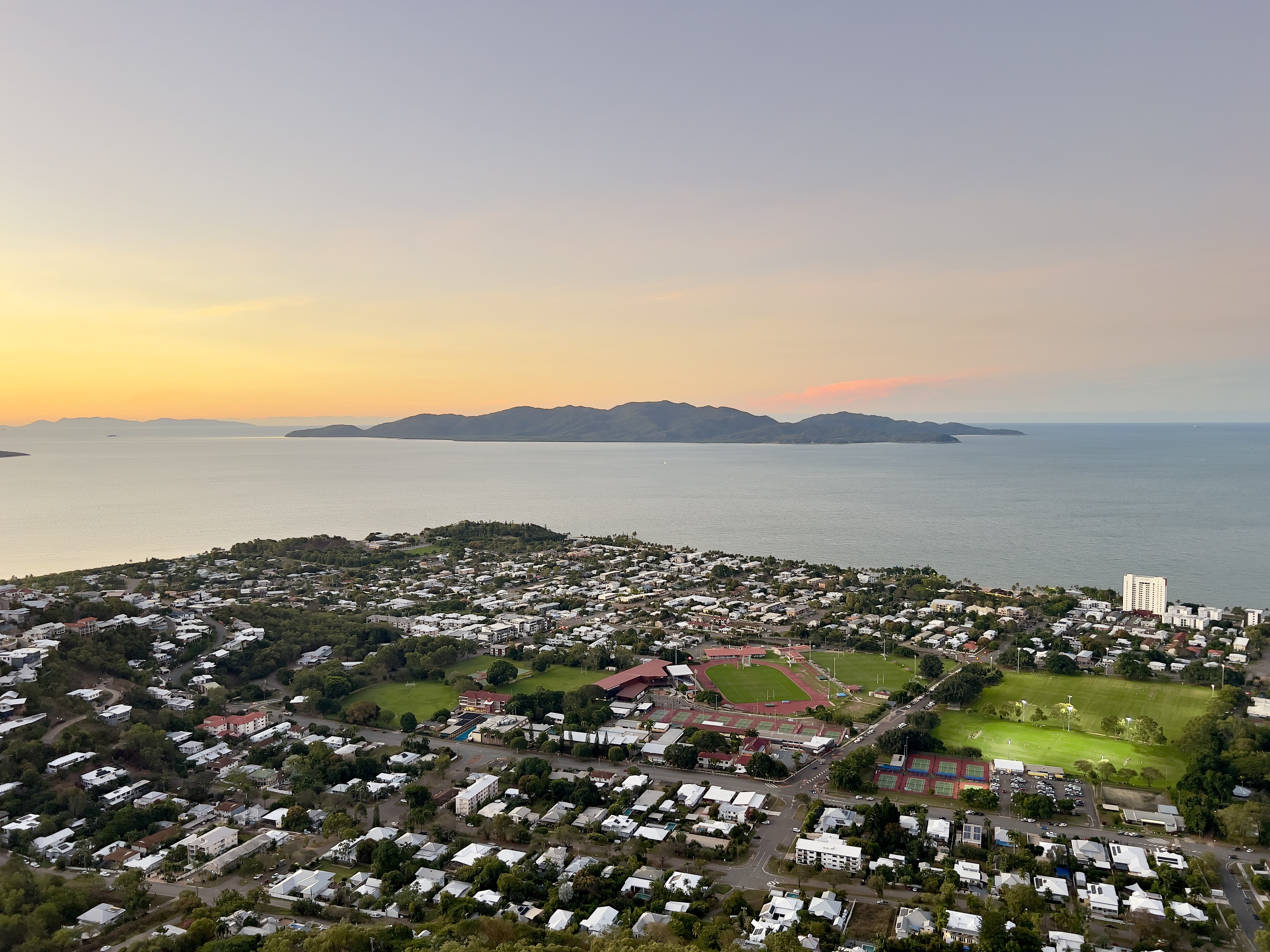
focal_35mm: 26
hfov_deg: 67.3
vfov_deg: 53.1
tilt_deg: -4.7
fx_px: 954
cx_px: 635
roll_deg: +0.1
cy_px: 476
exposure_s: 1/121
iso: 125
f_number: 1.5
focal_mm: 5.7
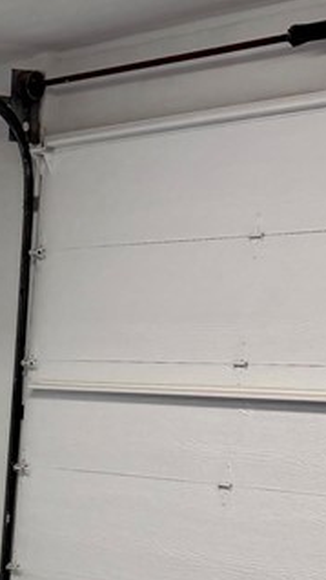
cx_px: -244
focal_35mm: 84
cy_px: 800
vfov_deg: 22.1
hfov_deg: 13.1
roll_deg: +1.5
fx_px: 1293
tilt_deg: -19.5
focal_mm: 6.76
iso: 160
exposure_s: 1/120
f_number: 1.78
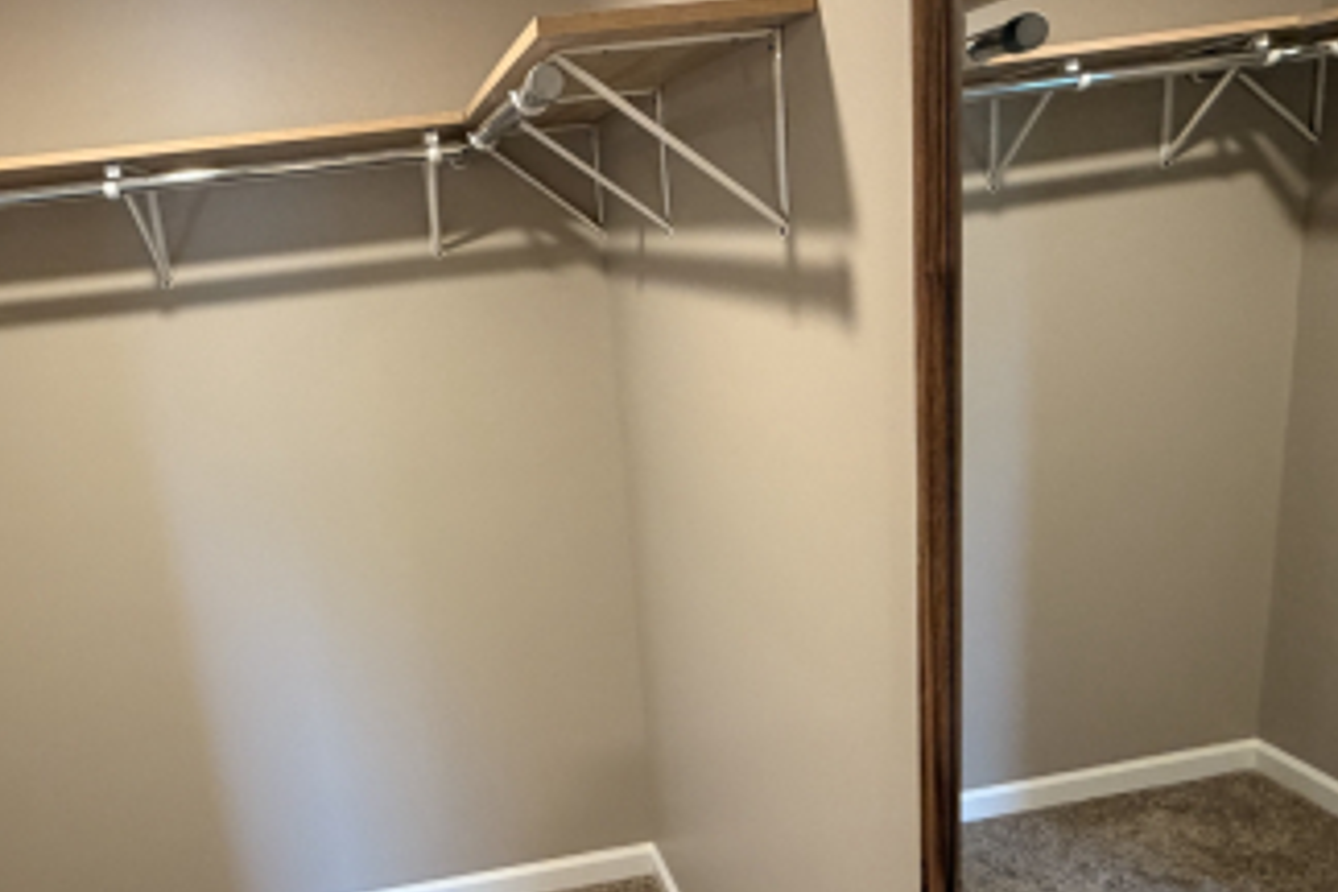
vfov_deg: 43.4
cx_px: 518
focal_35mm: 30
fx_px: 1115
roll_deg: +7.6
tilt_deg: -16.6
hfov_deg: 61.3
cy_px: 541
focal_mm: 2.22
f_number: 2.2
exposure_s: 1/60
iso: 400
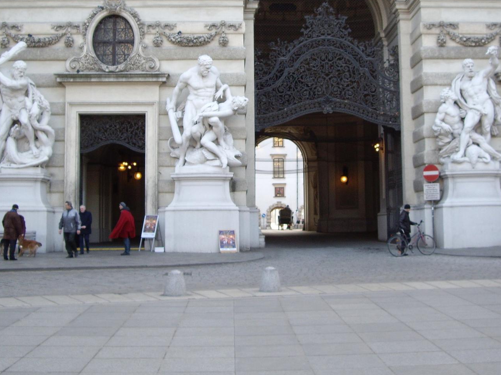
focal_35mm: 57
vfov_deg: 25.5
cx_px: 296
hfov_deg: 33.7
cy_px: 126
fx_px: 825
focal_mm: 7.9
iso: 100
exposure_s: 1/80
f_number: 2.8
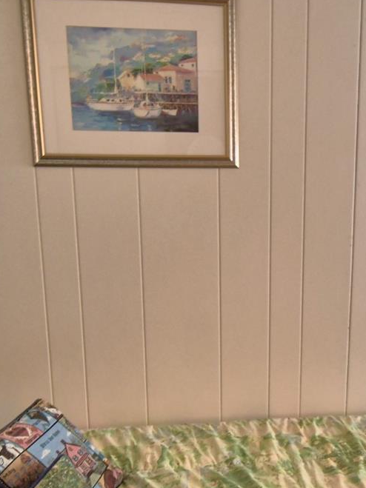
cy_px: 280
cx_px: 276
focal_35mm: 35
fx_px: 494
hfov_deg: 39.5
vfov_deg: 52.4
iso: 450
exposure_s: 1/30
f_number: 4.5
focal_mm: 10
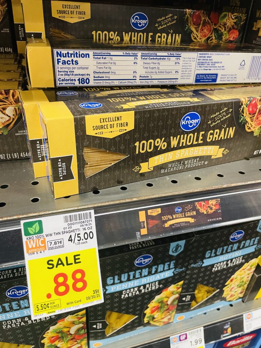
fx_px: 261
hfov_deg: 53.1
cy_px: 174
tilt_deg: -34.3
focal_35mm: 26
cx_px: 130
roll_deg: -5.2
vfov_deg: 67.3
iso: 320
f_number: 1.6
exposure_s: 1/60
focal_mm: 4.2
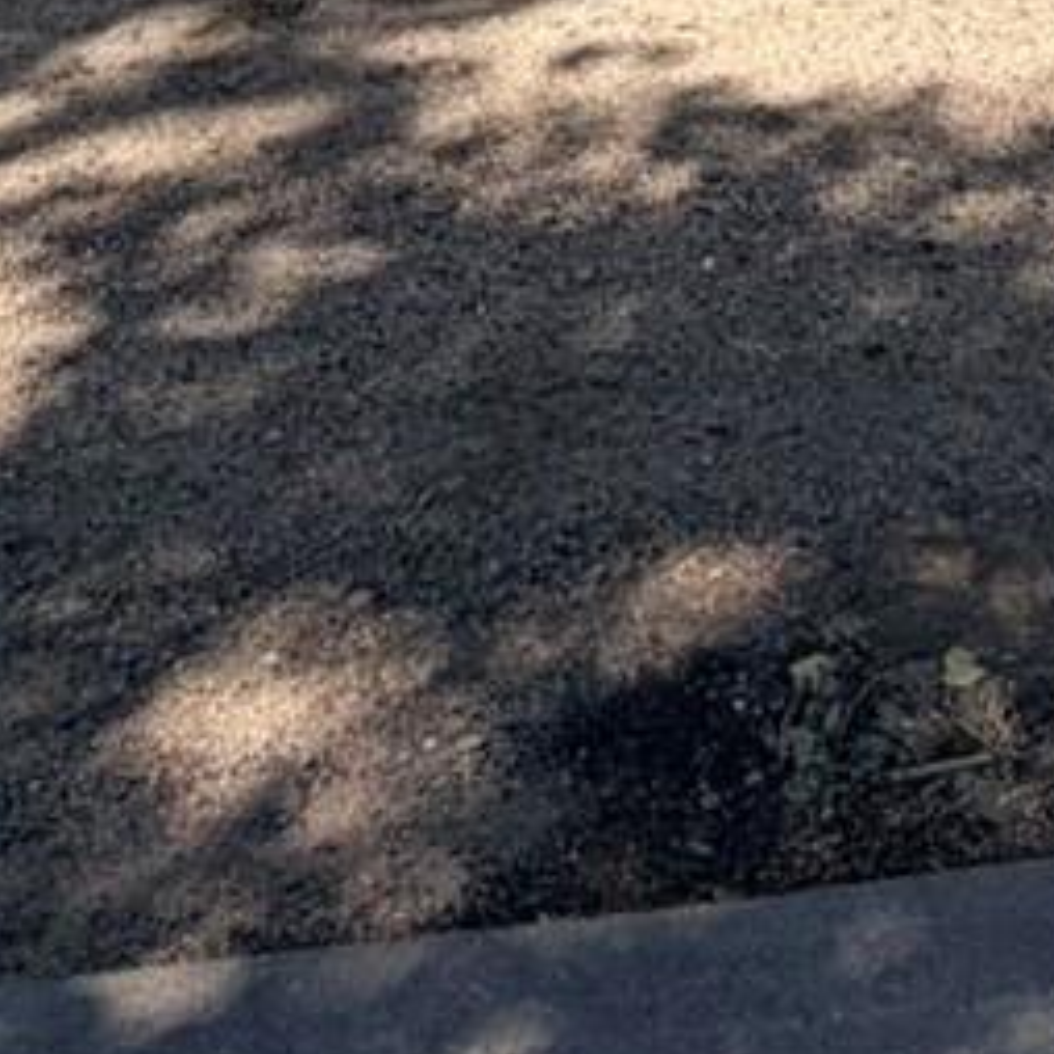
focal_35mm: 78
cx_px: 1116
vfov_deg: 15.3
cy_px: -1311
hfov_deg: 21.2
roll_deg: -1.0
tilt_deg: +7.4
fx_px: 2687
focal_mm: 2.22
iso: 25
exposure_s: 1/770
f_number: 2.2
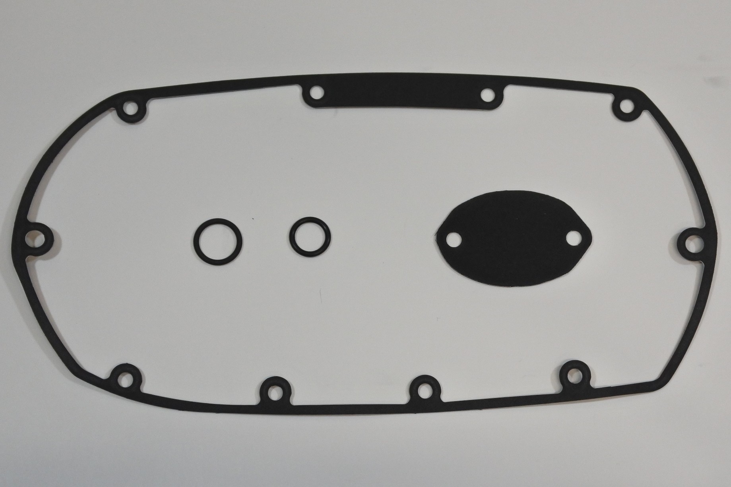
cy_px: 244
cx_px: 366
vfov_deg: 25.5
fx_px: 1076
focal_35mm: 53
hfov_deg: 37.5
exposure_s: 1/125
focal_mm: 19.7
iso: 720
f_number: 4.5
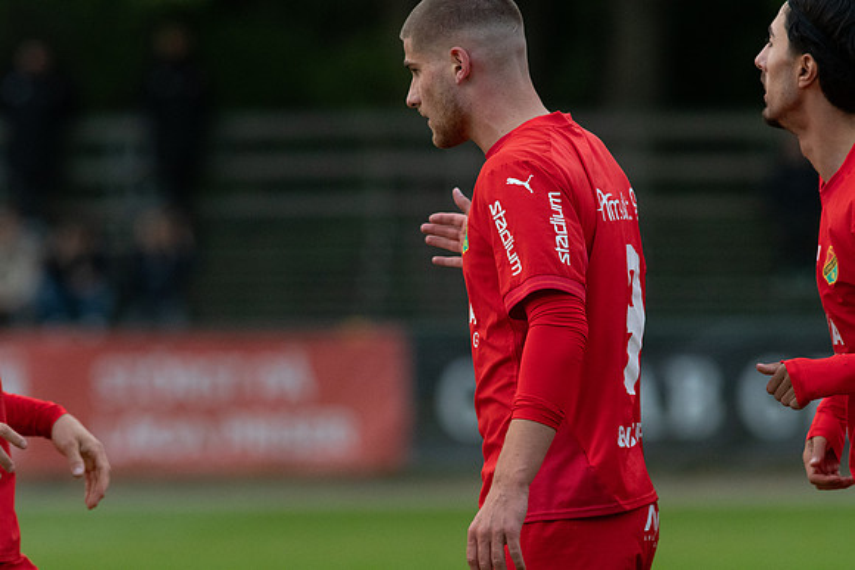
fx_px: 10689
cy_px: 285
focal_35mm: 450
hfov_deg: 4.6
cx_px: 428
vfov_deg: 3.1
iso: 3200
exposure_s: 1/1250
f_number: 4
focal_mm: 300
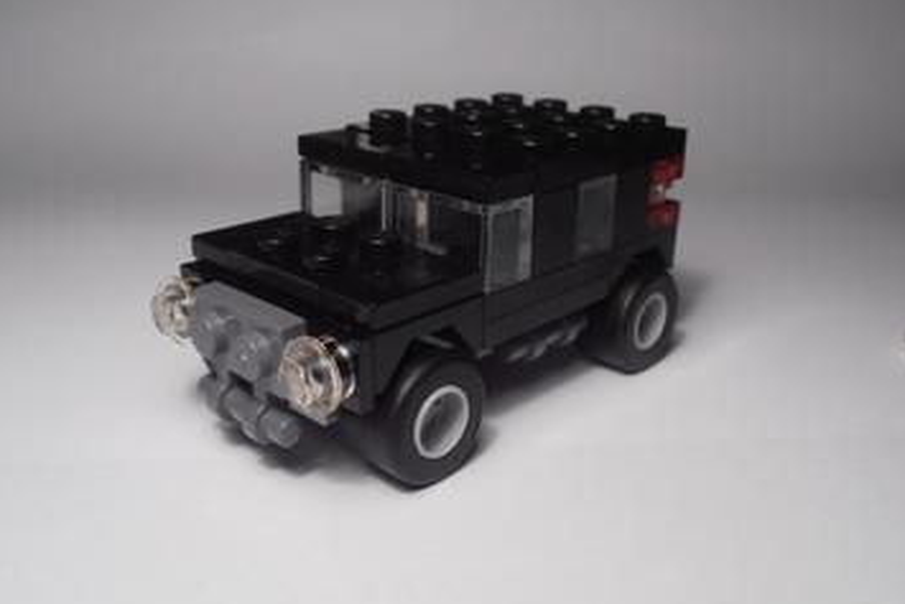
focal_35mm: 39
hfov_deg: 49.5
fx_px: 981
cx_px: 451
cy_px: 334
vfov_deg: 34.2
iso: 80
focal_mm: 6.61
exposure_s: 1/60
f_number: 3.9
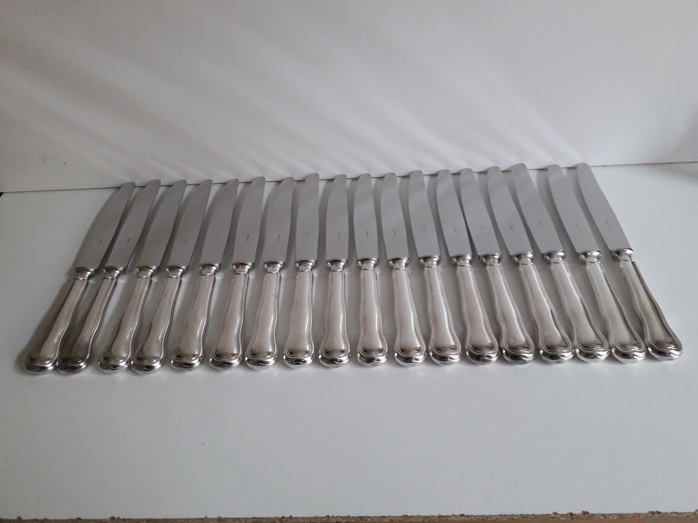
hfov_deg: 65.3
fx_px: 544
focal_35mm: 27
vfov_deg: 51.4
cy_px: 262
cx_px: 349
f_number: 1.9
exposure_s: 1/50
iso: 250
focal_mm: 3.6
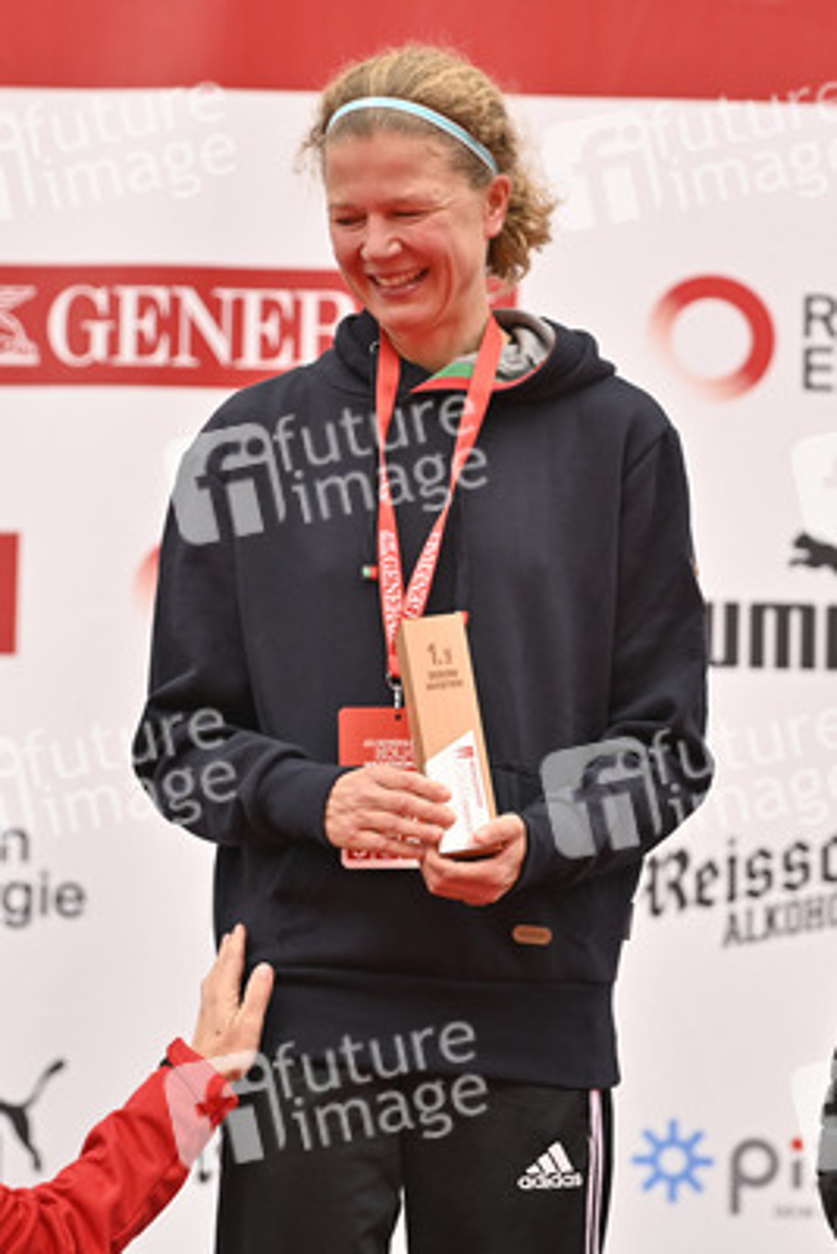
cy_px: 627
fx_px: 5401
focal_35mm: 155
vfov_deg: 13.2
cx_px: 418
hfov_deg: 8.9
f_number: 2.8
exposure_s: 1/800
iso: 160
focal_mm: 155
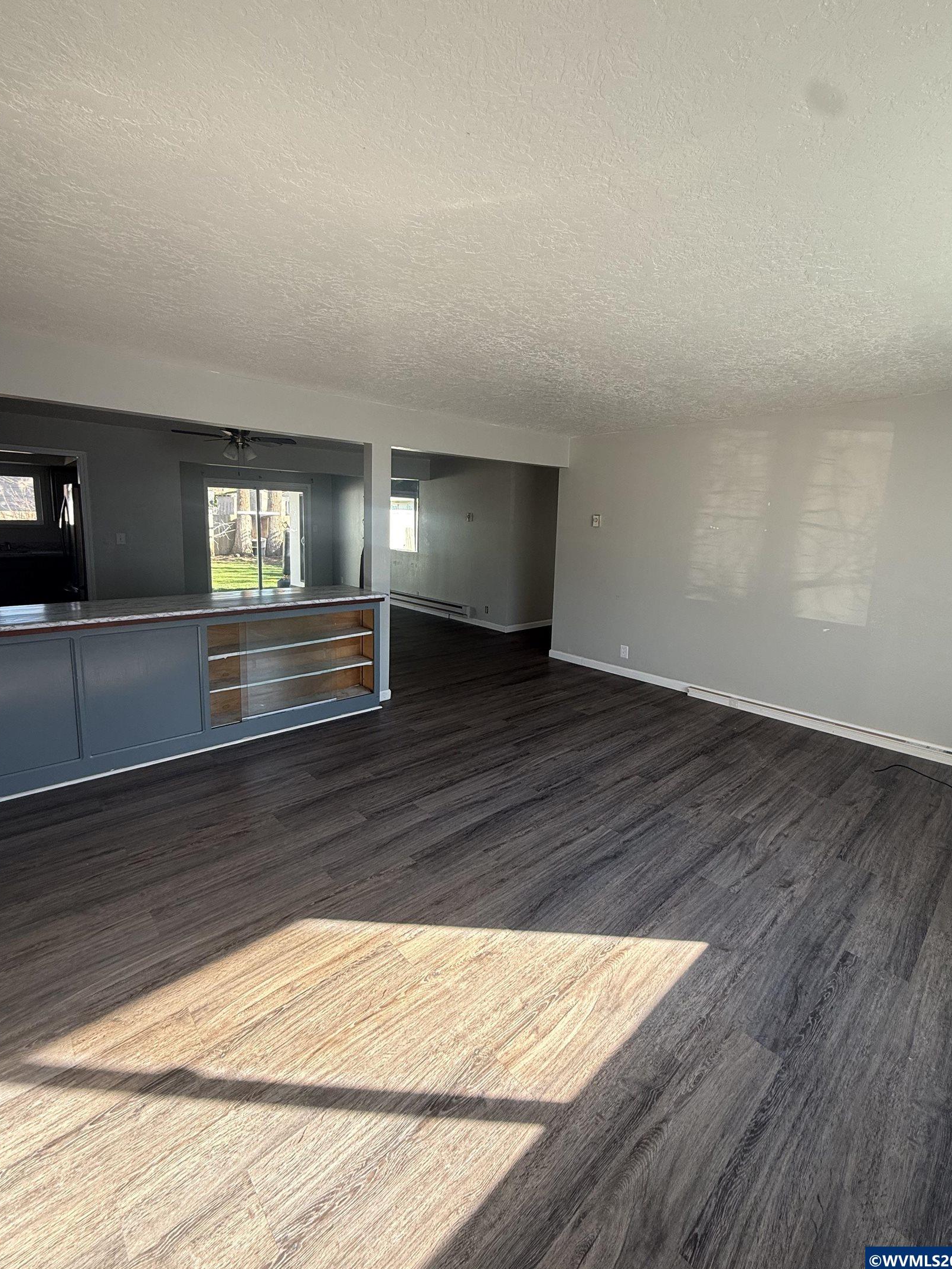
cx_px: 473
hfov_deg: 81.8
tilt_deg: -7.8
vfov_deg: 98.0
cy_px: 596
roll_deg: -1.7
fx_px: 550
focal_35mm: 15
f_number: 2.2
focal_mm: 2.22
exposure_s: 1/99
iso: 80
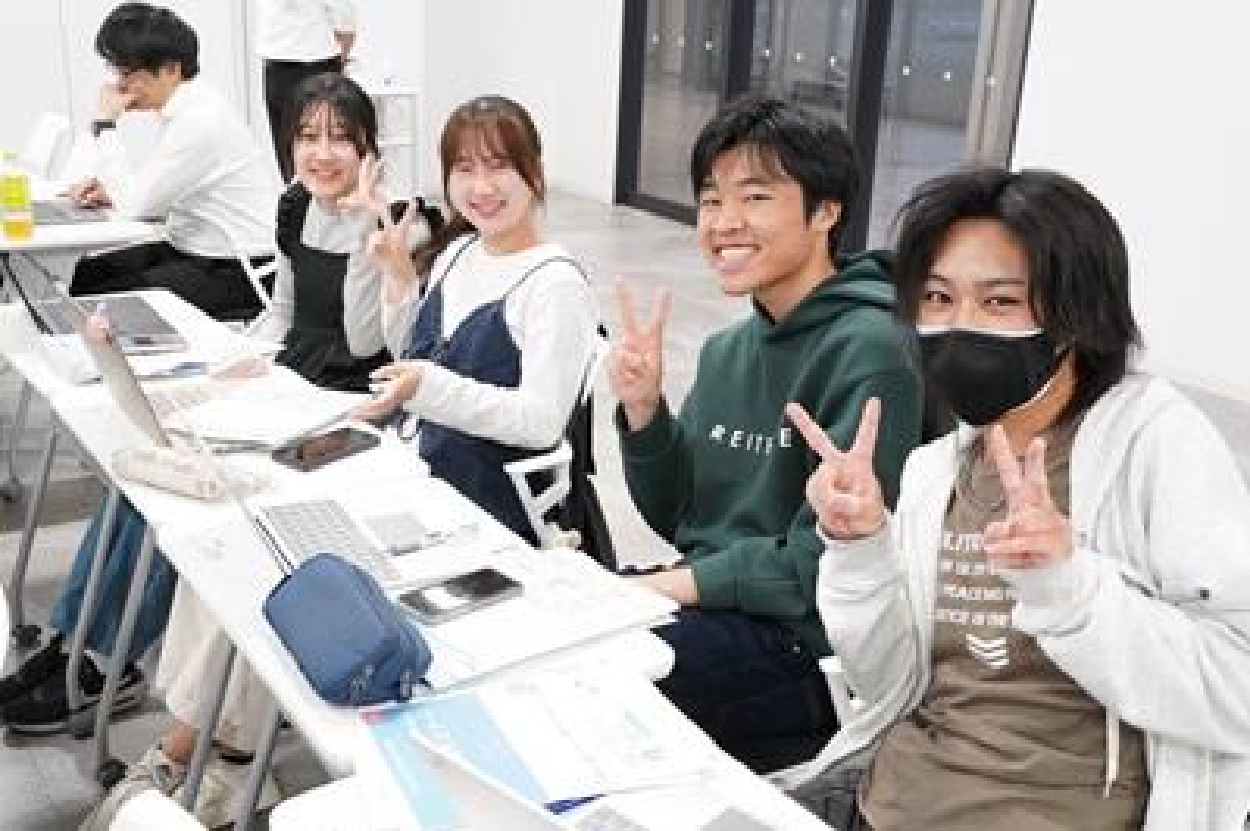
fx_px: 1284
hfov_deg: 51.9
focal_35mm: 37
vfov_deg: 35.9
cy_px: 416
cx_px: 625
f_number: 10
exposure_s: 1/40
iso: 3200
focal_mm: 37
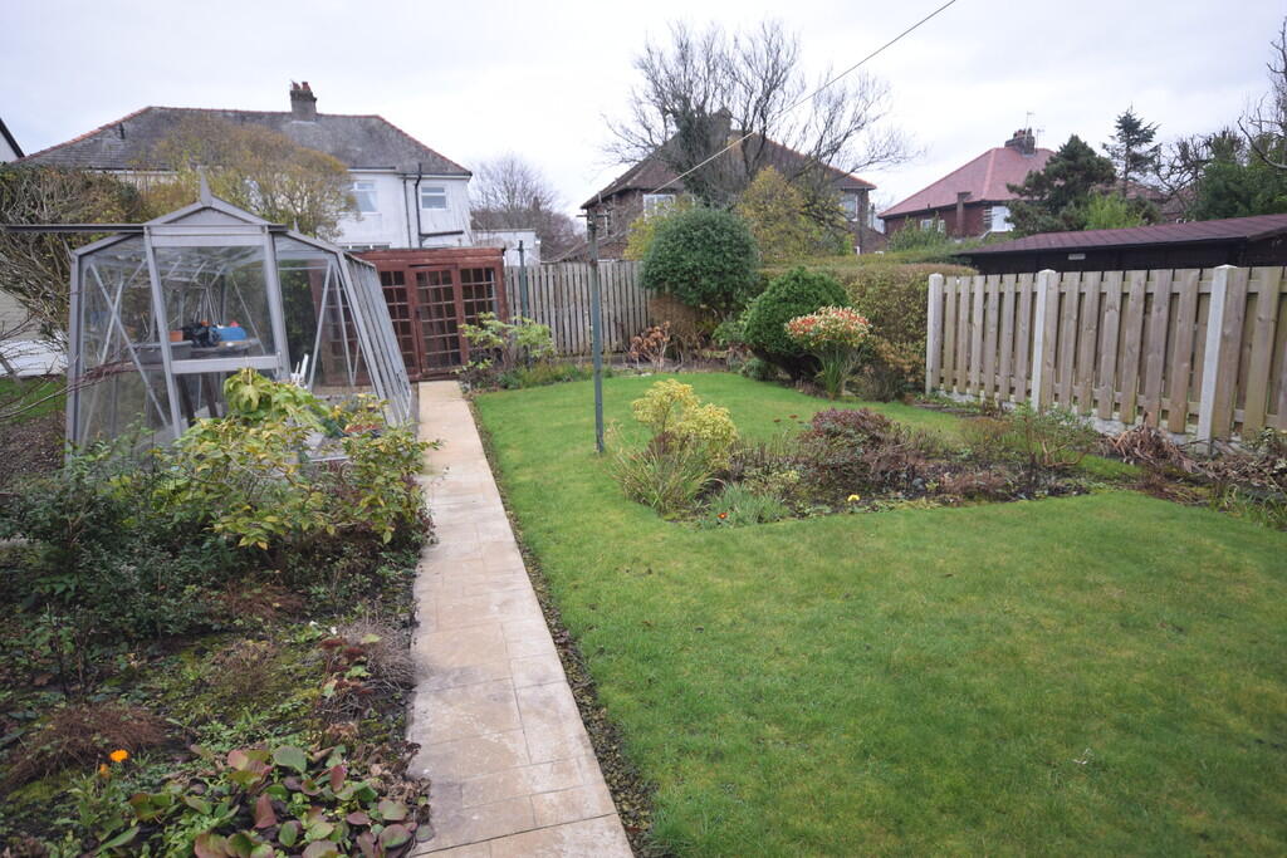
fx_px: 751
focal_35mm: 21
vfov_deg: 59.5
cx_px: 644
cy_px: 429
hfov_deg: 81.2
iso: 400
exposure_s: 1/80
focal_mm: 14
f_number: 4.8
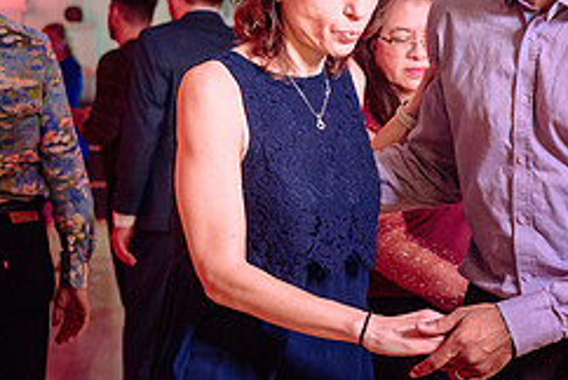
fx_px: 1722
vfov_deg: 12.6
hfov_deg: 17.4
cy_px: 236
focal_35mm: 109
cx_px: 769
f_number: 3.5
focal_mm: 38
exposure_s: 1/125
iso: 1000
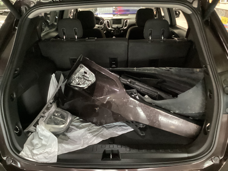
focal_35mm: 31
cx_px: 114
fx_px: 204
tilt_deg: -26.4
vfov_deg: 45.4
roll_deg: +1.0
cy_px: 86
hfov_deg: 58.4
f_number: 2.4
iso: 800
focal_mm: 3.3
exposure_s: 1/20
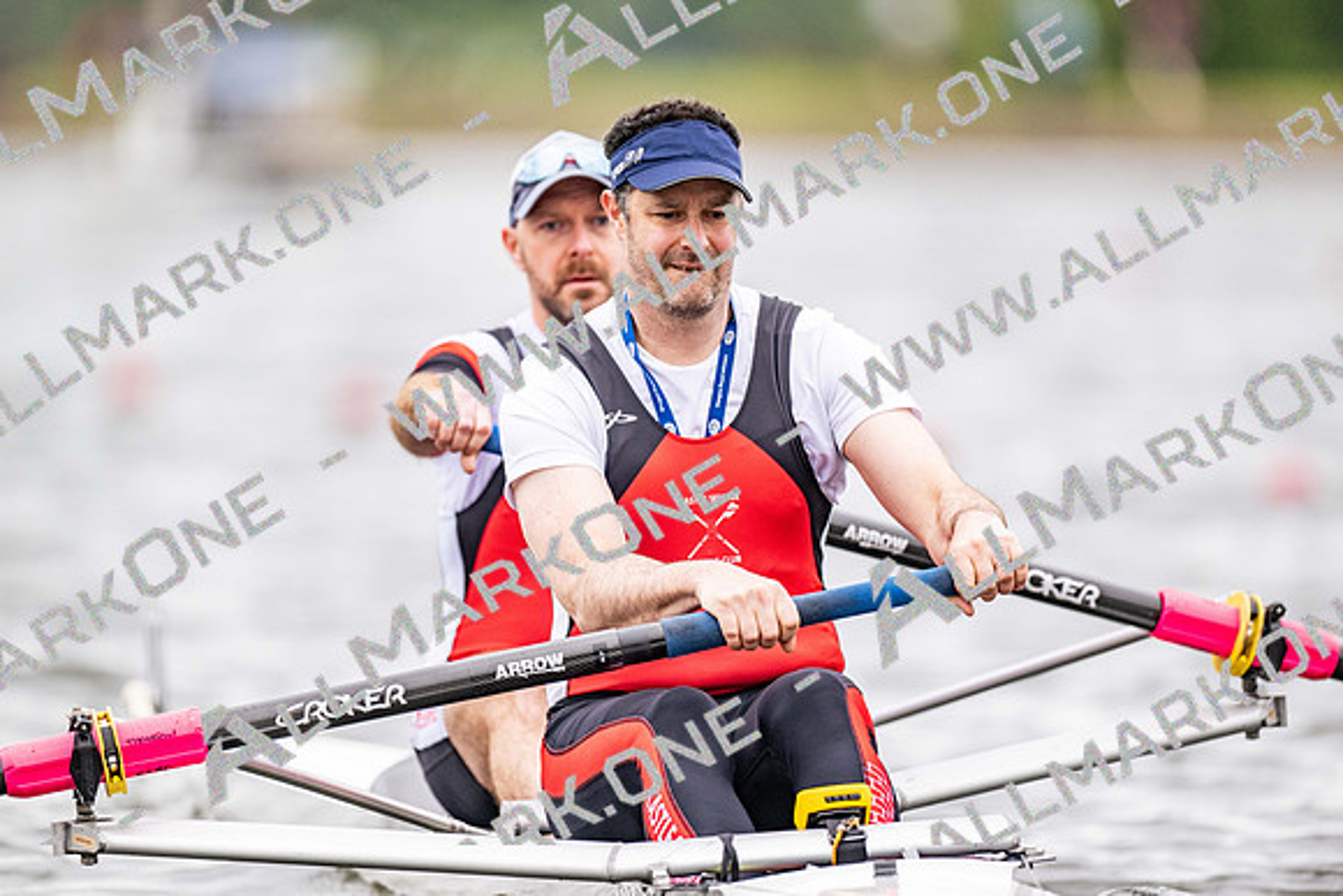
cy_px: 448
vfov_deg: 2.3
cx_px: 672
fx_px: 22388
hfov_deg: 3.4
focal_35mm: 600
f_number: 4
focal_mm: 600
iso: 900
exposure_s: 1/2500
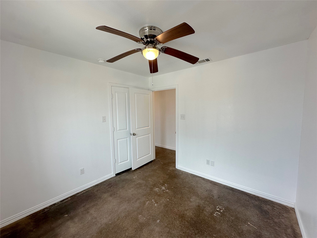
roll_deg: +0.6
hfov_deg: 102.1
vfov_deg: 85.7
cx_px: 158
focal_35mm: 14
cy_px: 119
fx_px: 128
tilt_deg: -4.7
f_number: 2.2
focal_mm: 2.22
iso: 125
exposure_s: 1/120
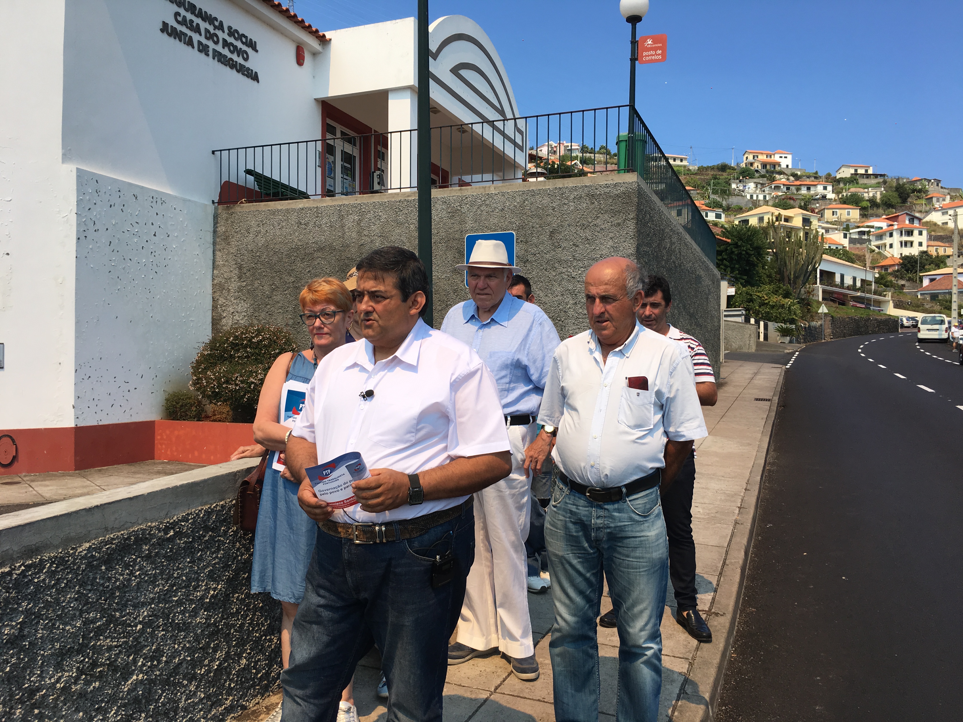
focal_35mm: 29
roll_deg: +0.1
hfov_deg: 61.7
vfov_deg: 48.2
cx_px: 482
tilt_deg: -0.3
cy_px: 361
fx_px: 807
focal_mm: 4.15
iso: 25
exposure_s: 1/1304
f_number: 2.2
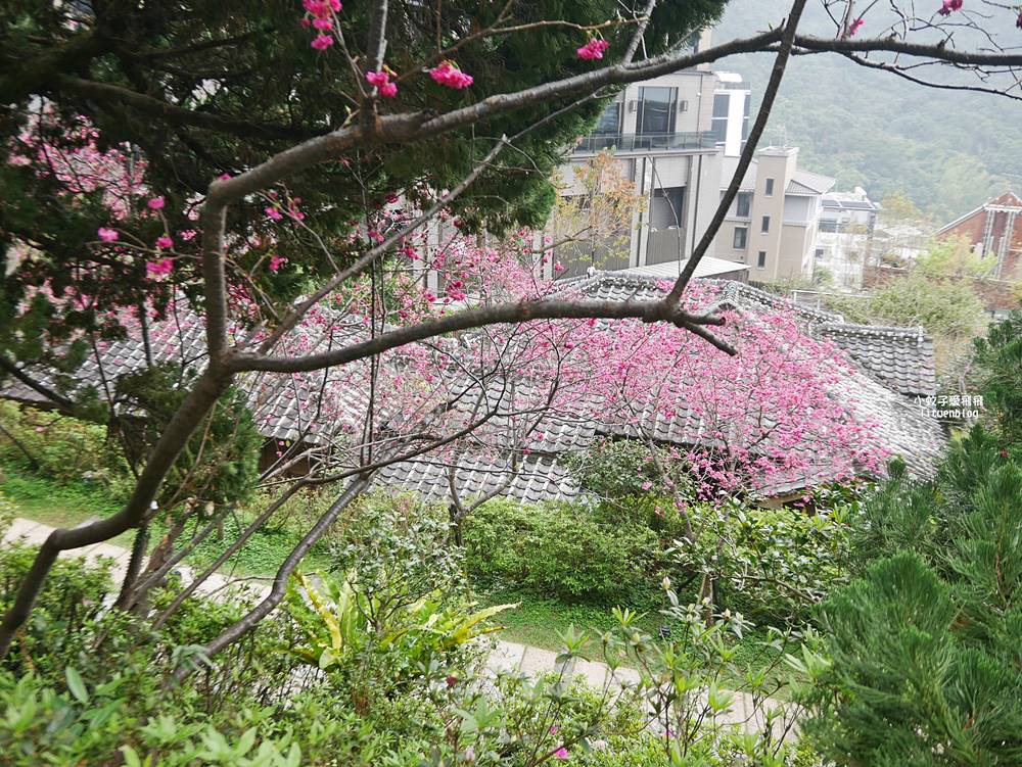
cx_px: 511
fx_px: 945
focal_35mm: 32
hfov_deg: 56.8
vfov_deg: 44.2
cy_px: 384
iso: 200
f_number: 4
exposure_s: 1/250
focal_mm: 16
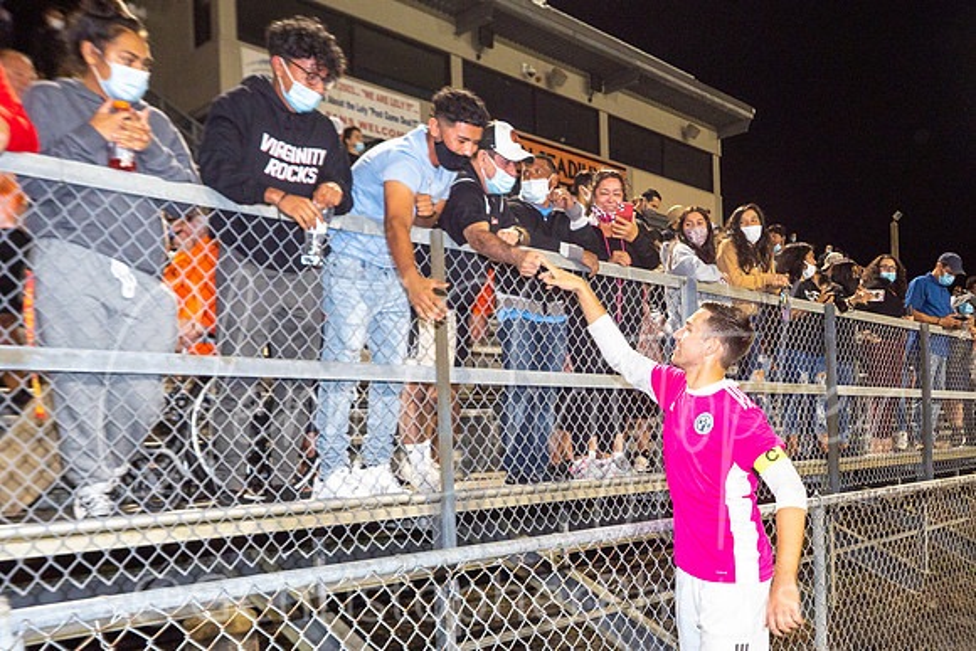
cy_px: 467
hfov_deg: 56.5
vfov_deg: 39.3
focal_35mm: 33
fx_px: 892
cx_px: 622
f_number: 2.8
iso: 200
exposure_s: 1/60
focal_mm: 12
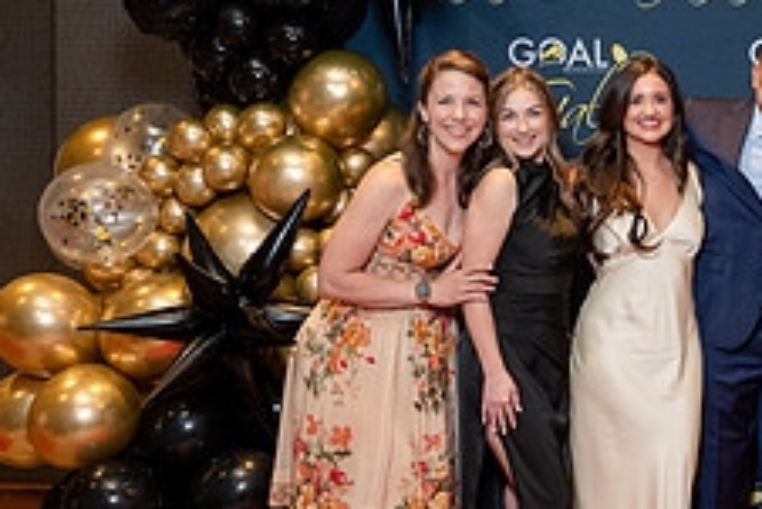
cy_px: 177
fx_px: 1525
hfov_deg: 25.3
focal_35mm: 72
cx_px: 907
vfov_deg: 18.9
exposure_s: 1/200
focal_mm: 28
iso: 2000
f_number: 3.5
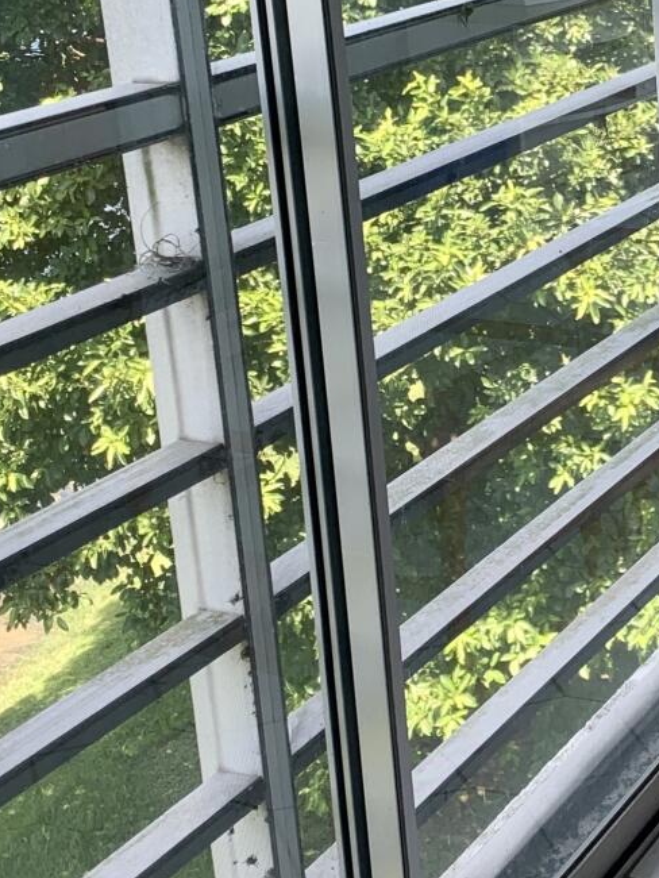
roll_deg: +2.8
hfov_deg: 18.0
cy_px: 308
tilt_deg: -14.2
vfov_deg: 24.3
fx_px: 2029
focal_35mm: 80
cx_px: 663
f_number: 1.8
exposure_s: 1/146
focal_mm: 4.25
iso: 25
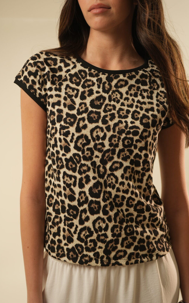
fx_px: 437
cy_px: 157
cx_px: 103
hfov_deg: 24.4
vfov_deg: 38.2
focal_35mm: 53
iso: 500
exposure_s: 1/125
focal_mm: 50
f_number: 3.5
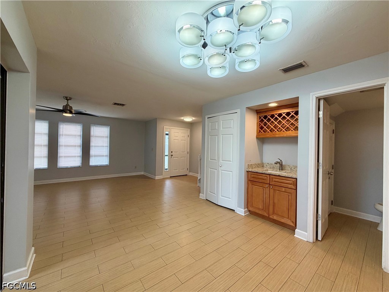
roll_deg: -0.9
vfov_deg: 85.7
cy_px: 146
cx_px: 194
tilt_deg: -0.1
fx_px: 157
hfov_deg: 102.1
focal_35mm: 14
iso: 160
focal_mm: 2.22
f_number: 2.2
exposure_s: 1/120
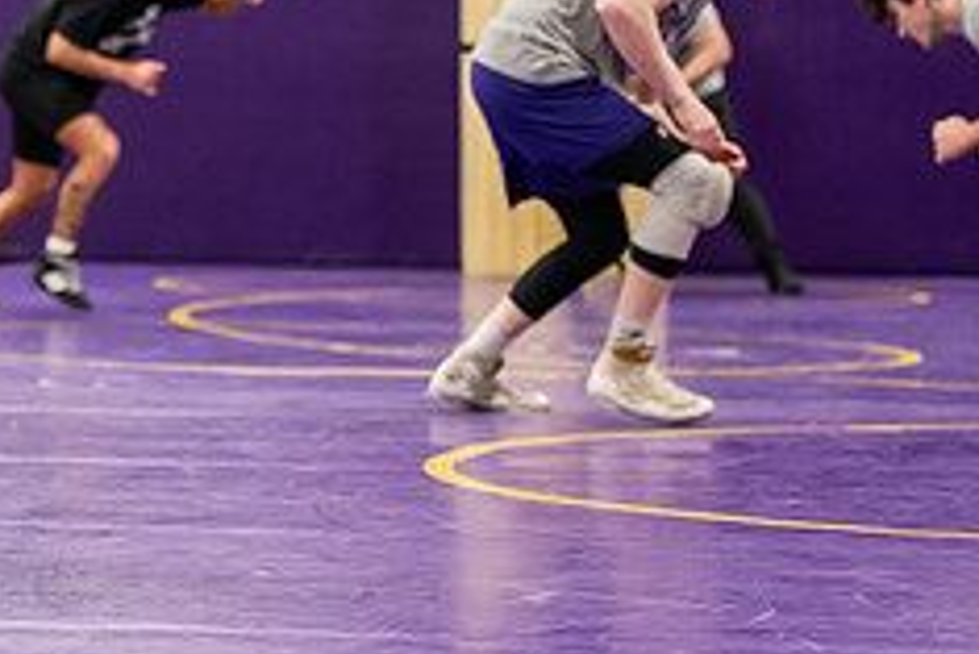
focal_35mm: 185
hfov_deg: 11.0
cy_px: -81
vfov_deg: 7.4
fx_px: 5034
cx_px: 58
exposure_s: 1/200
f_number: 3.2
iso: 1600
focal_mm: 75
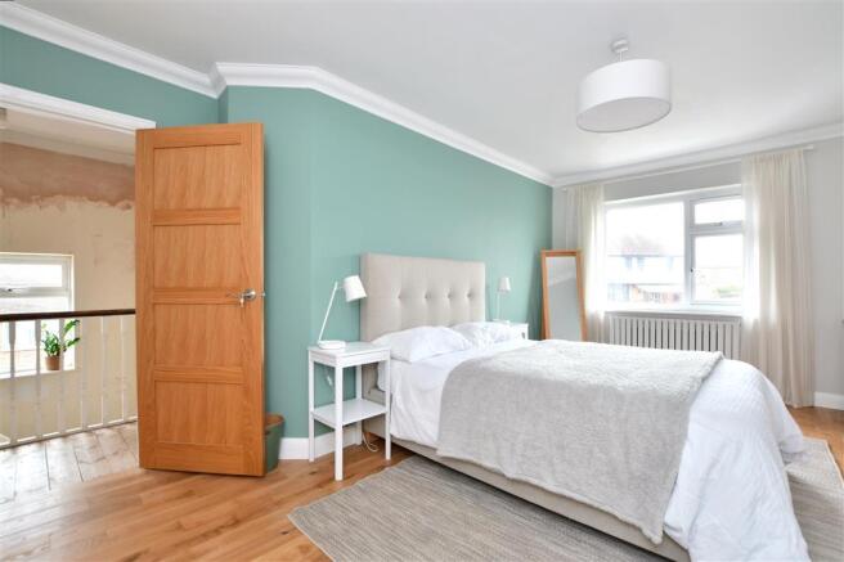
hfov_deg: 100.4
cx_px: 422
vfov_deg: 77.3
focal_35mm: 15
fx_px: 352
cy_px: 281
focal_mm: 10
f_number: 8
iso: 200
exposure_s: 1/3
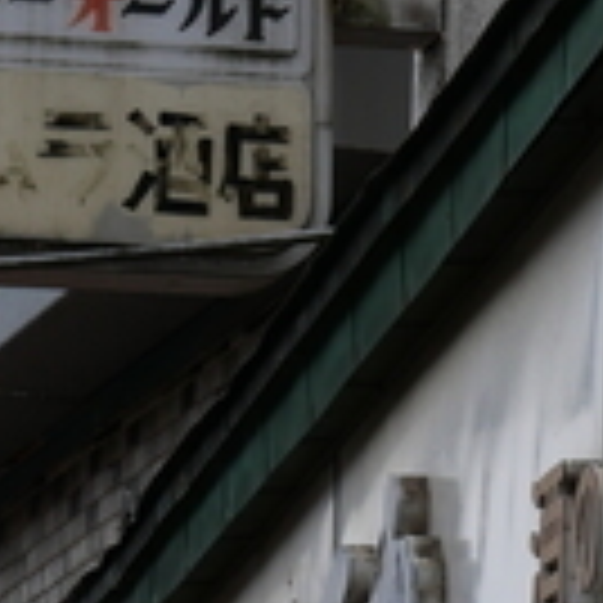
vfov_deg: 3.7
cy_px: -72
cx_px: 65
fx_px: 9381
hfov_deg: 3.7
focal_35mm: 476
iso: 200
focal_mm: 60
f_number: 8
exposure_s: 1/400
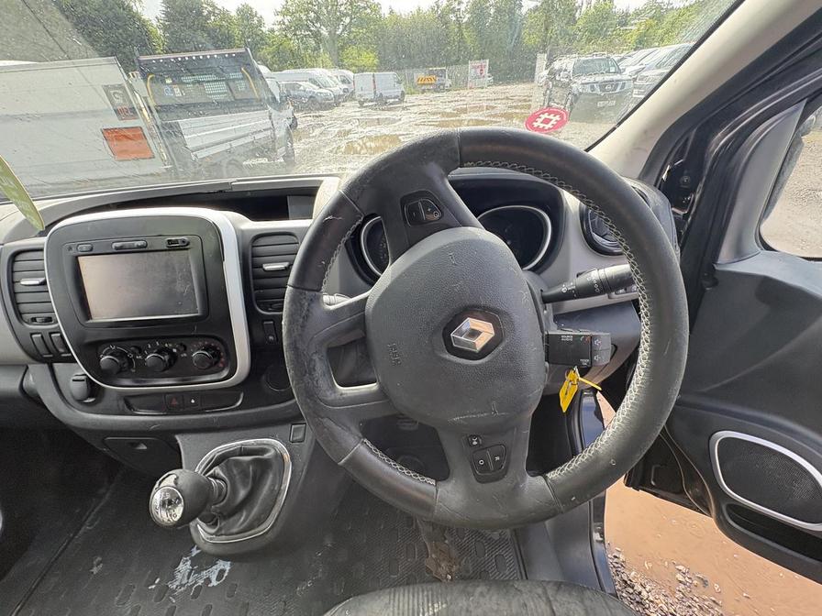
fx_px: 332
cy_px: 308
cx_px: 411
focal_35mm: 14
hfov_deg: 102.1
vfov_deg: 85.7
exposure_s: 1/140
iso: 100
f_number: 2.2
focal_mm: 2.22
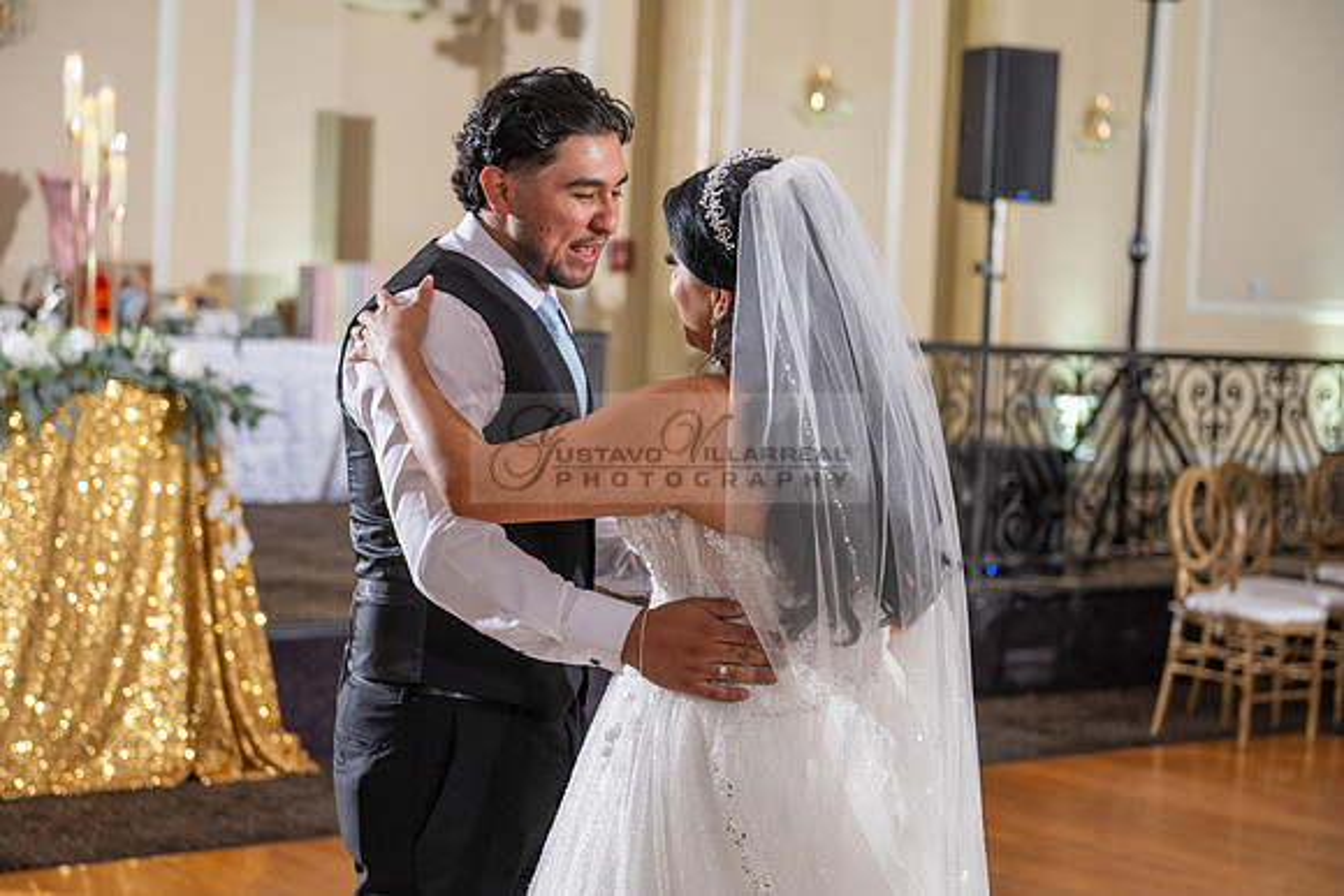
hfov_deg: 28.8
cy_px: 448
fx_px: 2614
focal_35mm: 70
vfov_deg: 19.5
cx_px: 672
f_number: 4
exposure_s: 1/160
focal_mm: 70
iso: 800
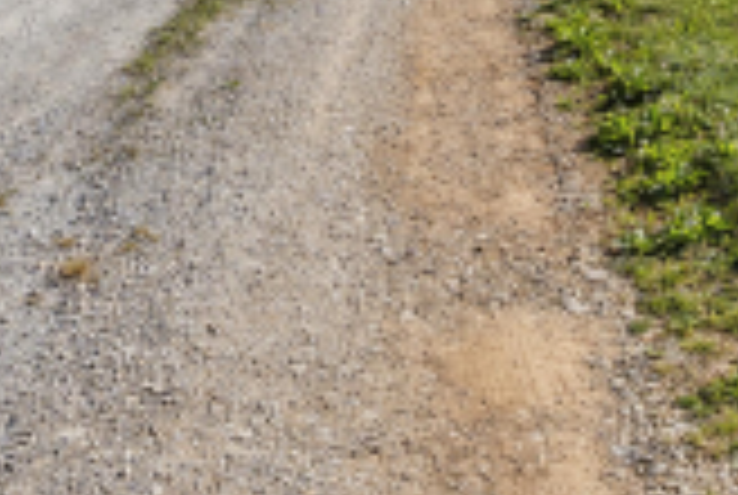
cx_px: 331
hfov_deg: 27.6
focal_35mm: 73
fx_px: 1499
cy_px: -324
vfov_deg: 16.5
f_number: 11
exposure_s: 1/125
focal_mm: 16
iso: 400
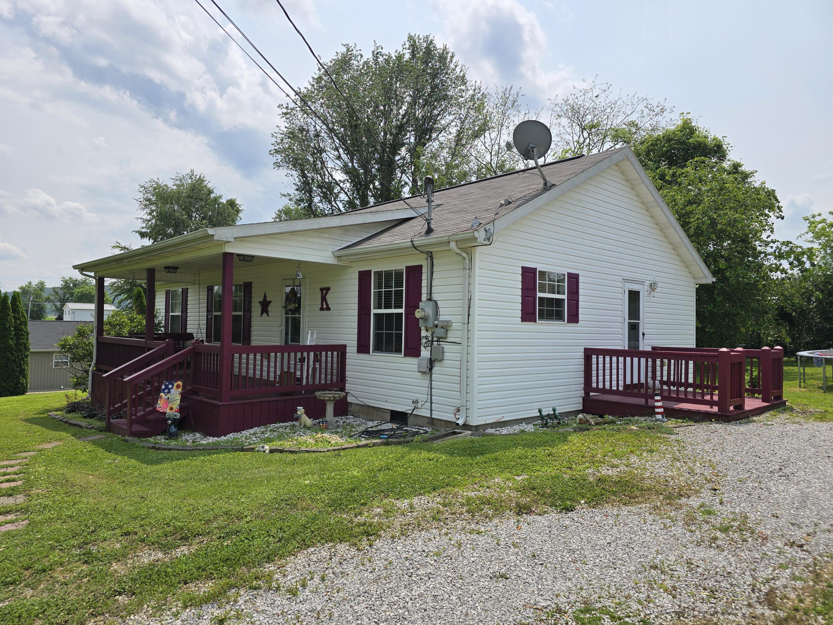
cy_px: 312
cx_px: 416
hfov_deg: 73.9
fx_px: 553
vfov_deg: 58.9
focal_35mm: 23
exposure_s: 1/1173
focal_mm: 6.3
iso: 12
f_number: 1.7
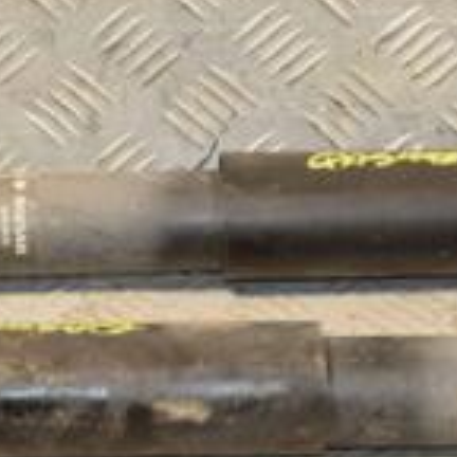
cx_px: 292
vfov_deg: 11.0
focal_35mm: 159
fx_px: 2375
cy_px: 260
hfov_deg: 11.0
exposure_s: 1/200
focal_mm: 30
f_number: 6.3
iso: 800
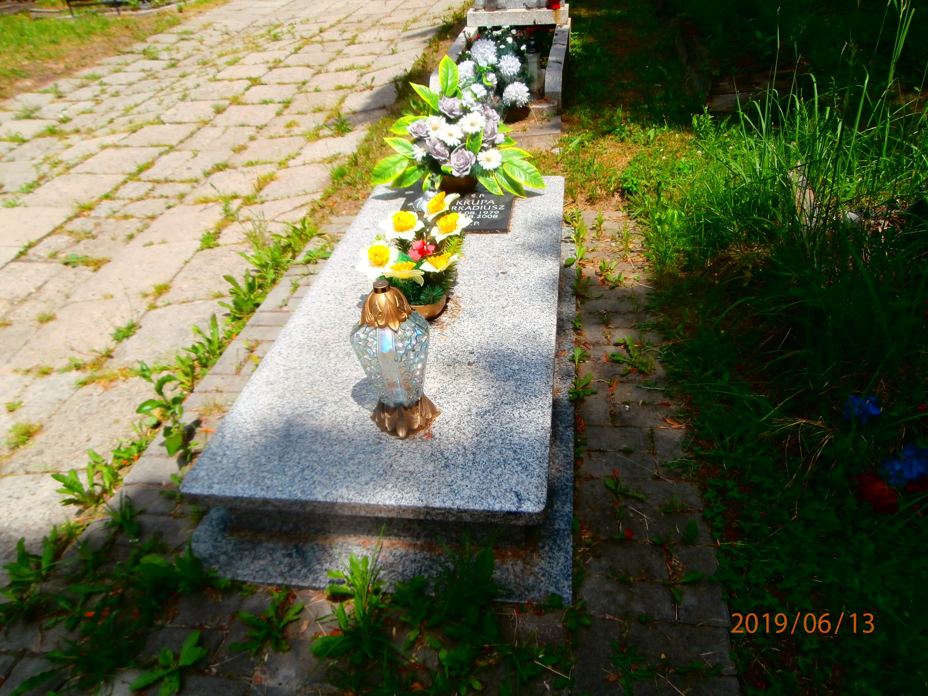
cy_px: 348
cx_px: 464
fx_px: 643
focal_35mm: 24
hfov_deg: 71.6
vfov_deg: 56.8
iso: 100
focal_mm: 4.2
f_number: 3
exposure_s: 1/1000
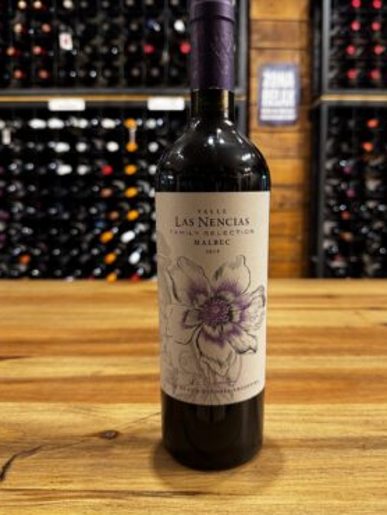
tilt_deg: -5.7
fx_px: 417
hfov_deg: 49.7
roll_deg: +0.2
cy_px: 234
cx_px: 209
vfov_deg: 63.3
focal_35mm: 28
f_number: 1.78
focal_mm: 6.76
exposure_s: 1/50
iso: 250
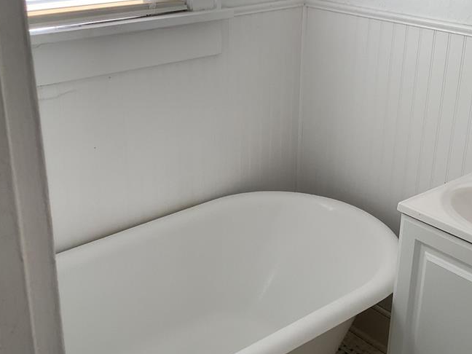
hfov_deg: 38.9
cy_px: 158
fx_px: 668
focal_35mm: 49
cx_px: 234
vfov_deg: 29.7
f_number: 2.4
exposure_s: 1/120
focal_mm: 3.3
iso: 40
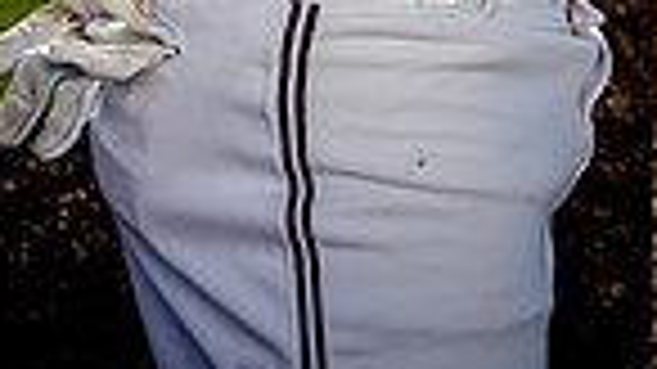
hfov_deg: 16.6
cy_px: -608
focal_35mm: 129
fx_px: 2246
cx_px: 360
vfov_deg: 8.4
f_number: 7.1
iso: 250
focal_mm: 40
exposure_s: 1/250
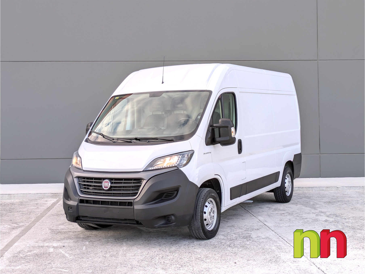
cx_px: 182
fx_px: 253
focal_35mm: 24
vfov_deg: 56.8
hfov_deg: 71.6
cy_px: 137
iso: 80
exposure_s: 1/3200
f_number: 1.8
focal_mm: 6.86
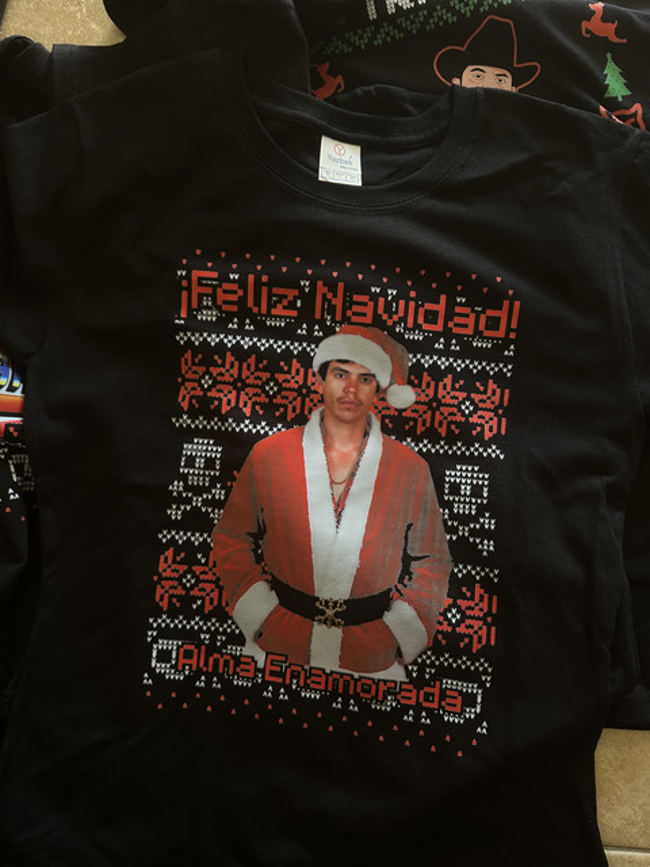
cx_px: 325
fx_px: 601
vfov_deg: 71.6
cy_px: 434
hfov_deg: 56.8
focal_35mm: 24
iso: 250
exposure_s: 1/99
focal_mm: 6.86
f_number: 1.78
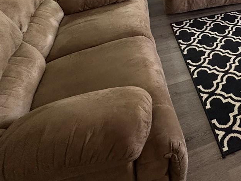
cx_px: 235
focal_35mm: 36
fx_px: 251
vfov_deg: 34.6
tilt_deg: -23.1
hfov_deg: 44.5
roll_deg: -1.4
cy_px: -14
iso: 1000
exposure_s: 1/60
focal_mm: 2.22
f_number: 2.2
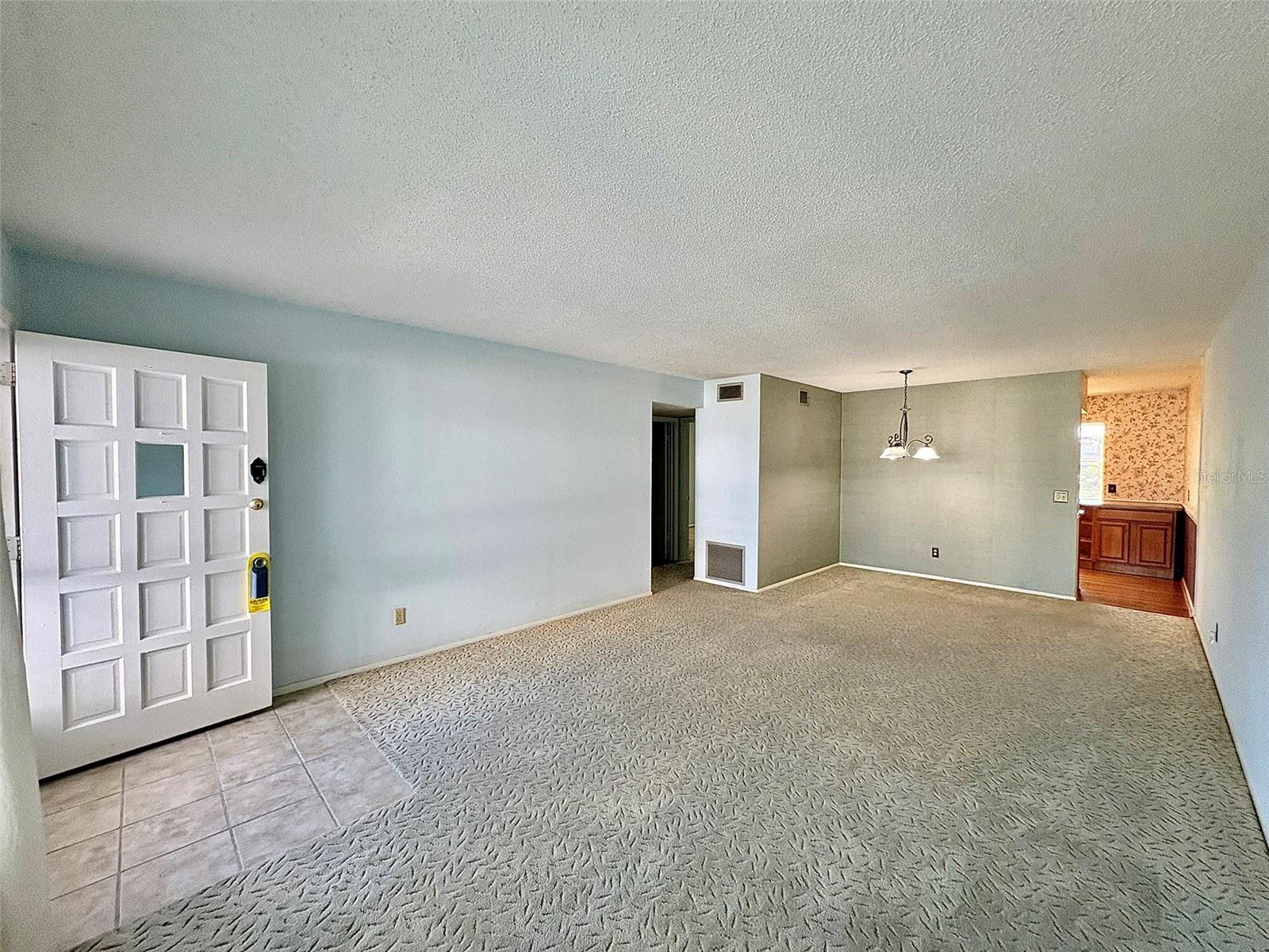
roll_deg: +0.4
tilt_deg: -2.2
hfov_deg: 102.1
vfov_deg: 85.7
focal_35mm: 14
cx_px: 634
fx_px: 513
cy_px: 476
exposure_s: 1/60
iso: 160
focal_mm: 2.22
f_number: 2.2
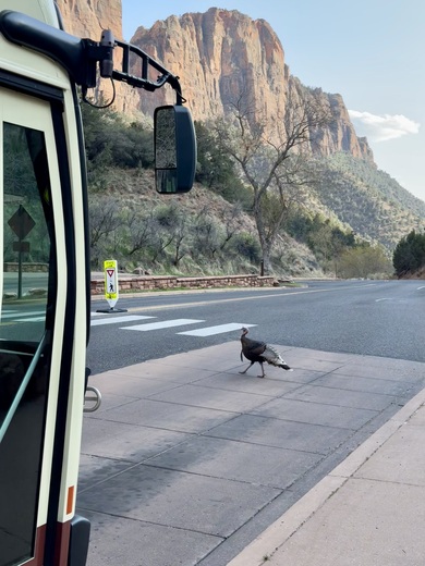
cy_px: 283
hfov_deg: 30.3
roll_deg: -2.6
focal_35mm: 48
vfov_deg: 39.7
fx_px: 786
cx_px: 212
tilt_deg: -5.1
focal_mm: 6.76
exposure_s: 1/876
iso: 64
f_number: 1.78
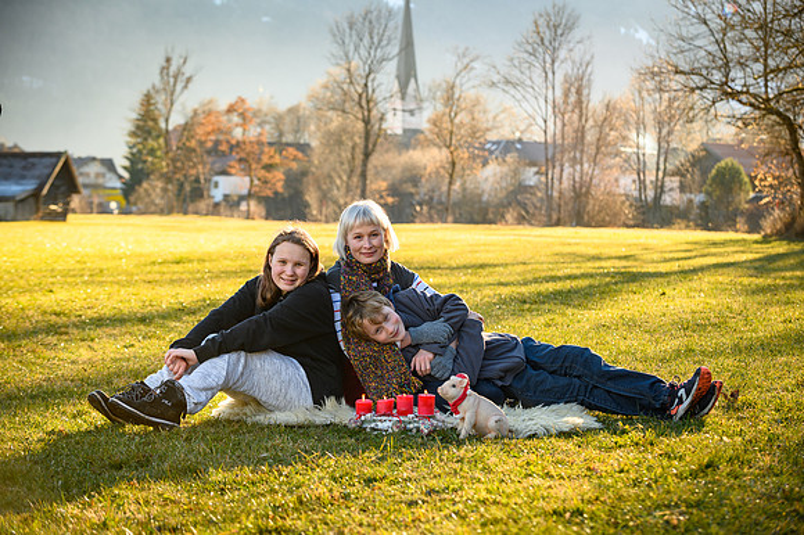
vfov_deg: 15.9
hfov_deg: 23.7
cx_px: 402
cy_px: 268
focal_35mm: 86
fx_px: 1919
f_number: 5.6
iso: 100
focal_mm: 86
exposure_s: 1/125
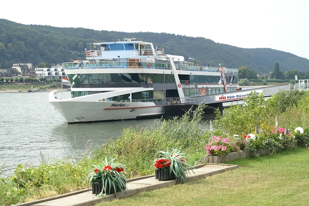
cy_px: 103
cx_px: 154
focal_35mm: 90
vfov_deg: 15.2
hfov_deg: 22.6
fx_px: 772
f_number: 8
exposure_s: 1/160
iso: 100
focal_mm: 60
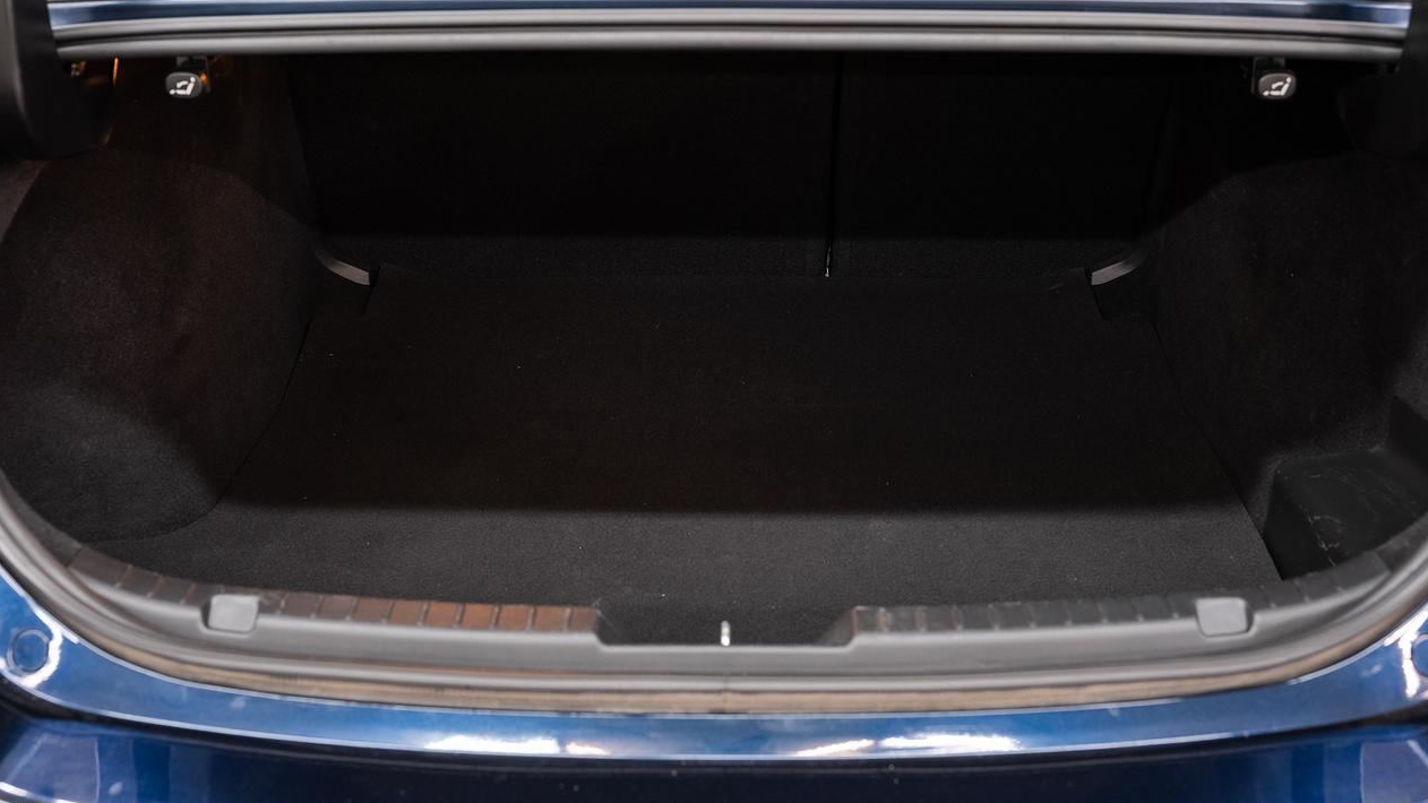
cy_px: 268
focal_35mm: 46
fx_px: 1742
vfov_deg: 25.8
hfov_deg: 44.6
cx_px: 723
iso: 100
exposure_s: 1/1.25
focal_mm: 38.5
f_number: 5.6
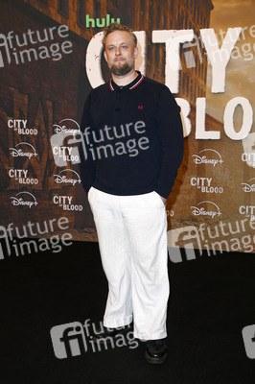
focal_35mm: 56
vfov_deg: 35.7
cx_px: 128
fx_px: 596
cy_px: 192
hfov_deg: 24.2
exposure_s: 1/250
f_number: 5.6
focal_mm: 56
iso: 640
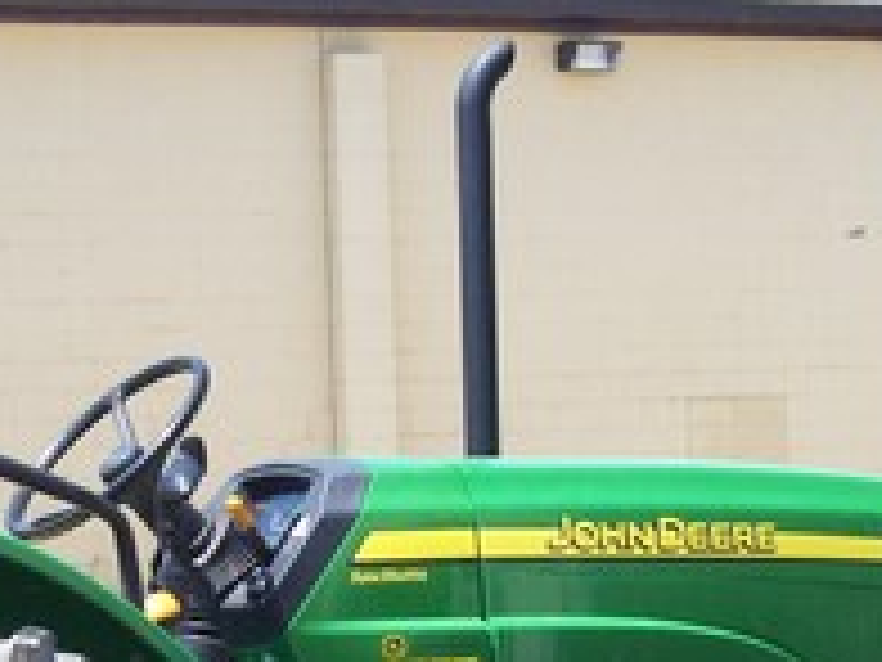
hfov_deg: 15.7
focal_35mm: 125
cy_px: 630
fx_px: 3185
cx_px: 202
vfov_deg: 11.8
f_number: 3
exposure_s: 1/558
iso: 80
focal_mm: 7.6
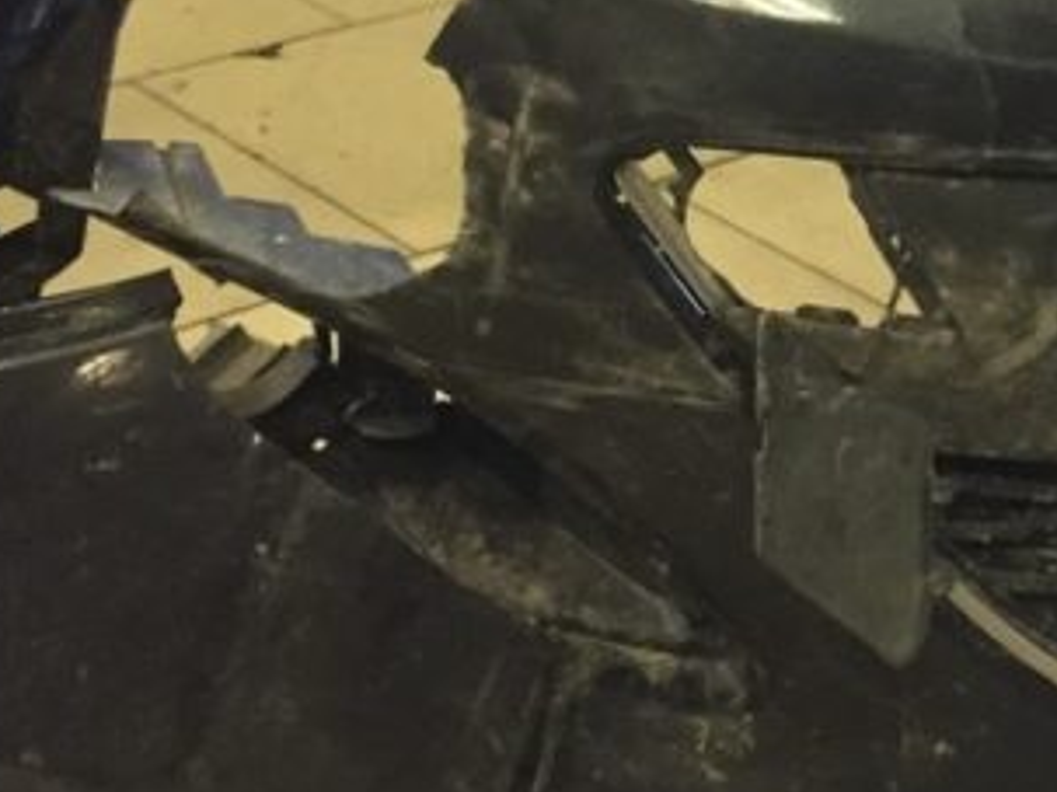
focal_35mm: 98
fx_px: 2991
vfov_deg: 15.0
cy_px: 140
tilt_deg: -20.0
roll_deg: -4.0
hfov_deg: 19.3
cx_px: 1120
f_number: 2.2
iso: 250
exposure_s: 1/20
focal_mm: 4.15
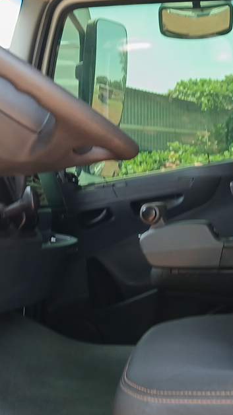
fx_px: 714
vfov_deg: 32.3
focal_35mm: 65
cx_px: 116
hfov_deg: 18.5
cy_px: 163
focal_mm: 3.98
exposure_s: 1/50
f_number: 1.8
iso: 50
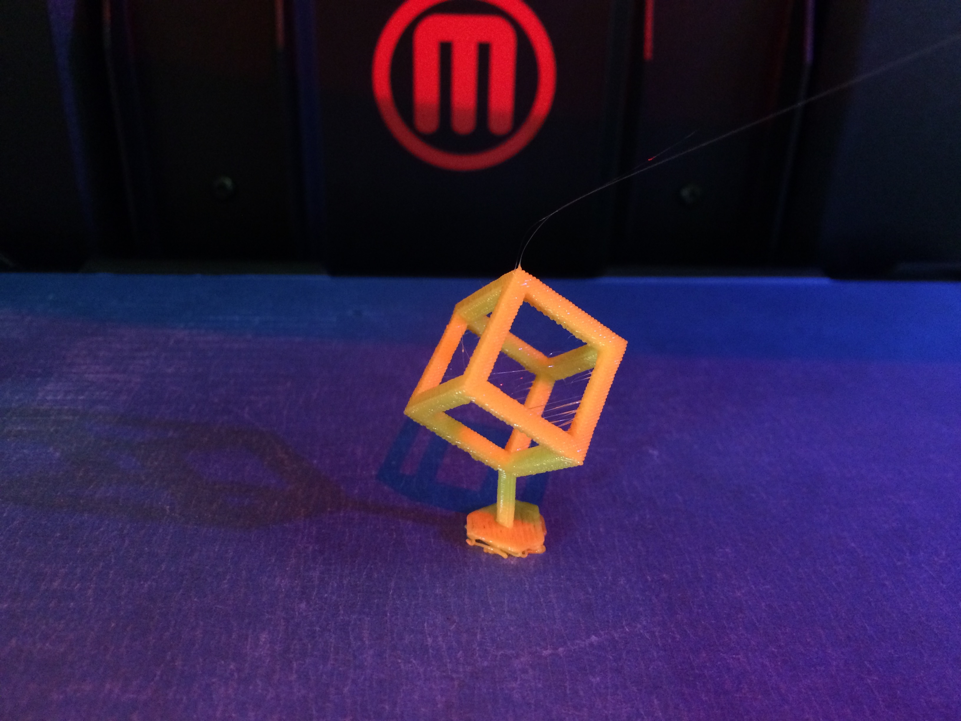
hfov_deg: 61.7
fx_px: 805
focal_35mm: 29
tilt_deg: -25.3
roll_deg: -1.6
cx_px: 480
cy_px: 360
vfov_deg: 48.2
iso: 250
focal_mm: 4.15
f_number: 2.2
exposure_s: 1/17
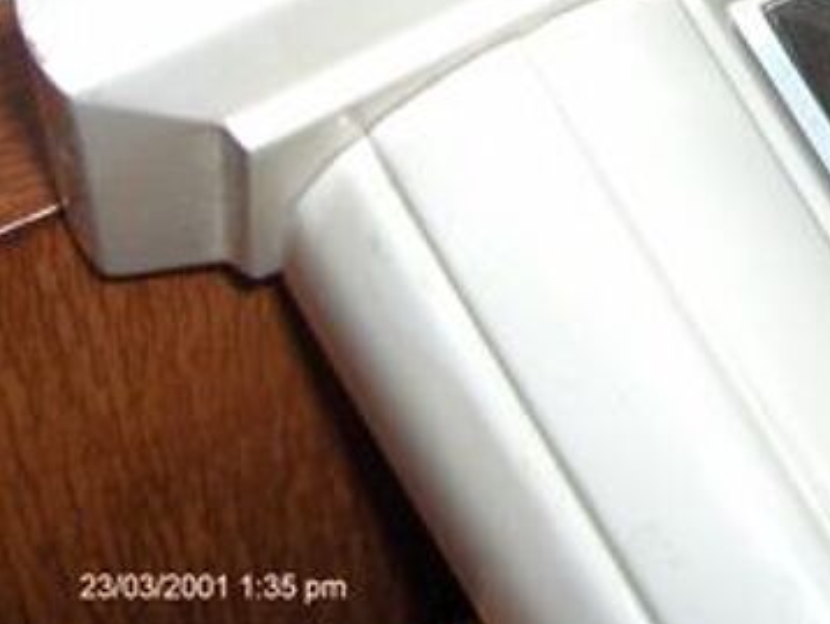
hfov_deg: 16.8
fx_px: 2615
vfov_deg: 13.3
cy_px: -103
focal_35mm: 109
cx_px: 1122
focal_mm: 8
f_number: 4.8
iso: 100
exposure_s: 1/60
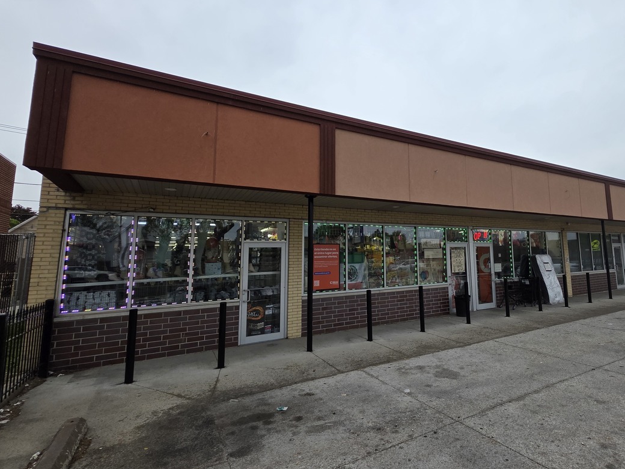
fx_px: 325
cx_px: 399
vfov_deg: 71.4
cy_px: 213
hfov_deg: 85.6
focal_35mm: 18
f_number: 1.9
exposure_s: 1/545
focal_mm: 2.2
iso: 40
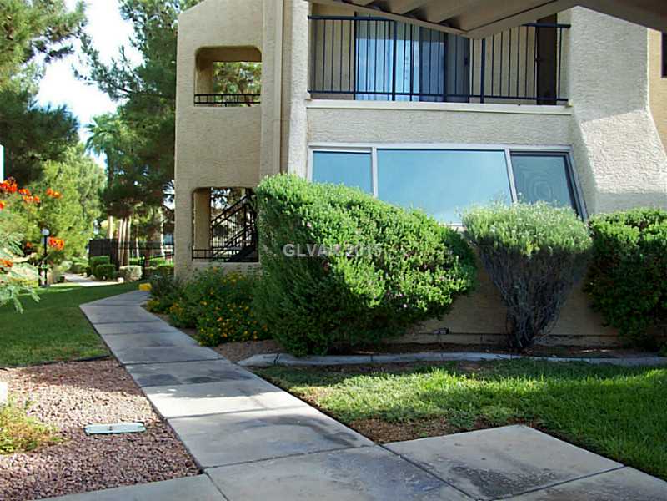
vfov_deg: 41.8
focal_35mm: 34
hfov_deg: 54.0
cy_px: 250
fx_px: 655
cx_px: 334
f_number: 2.8
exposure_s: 1/280
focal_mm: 5.7
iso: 80
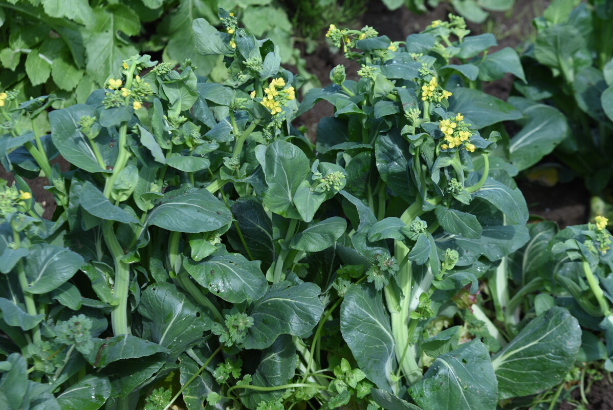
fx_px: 1567
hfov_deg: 22.1
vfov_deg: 14.9
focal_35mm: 92
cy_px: 205
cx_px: 306
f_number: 6.3
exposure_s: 1/640
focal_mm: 92
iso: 400
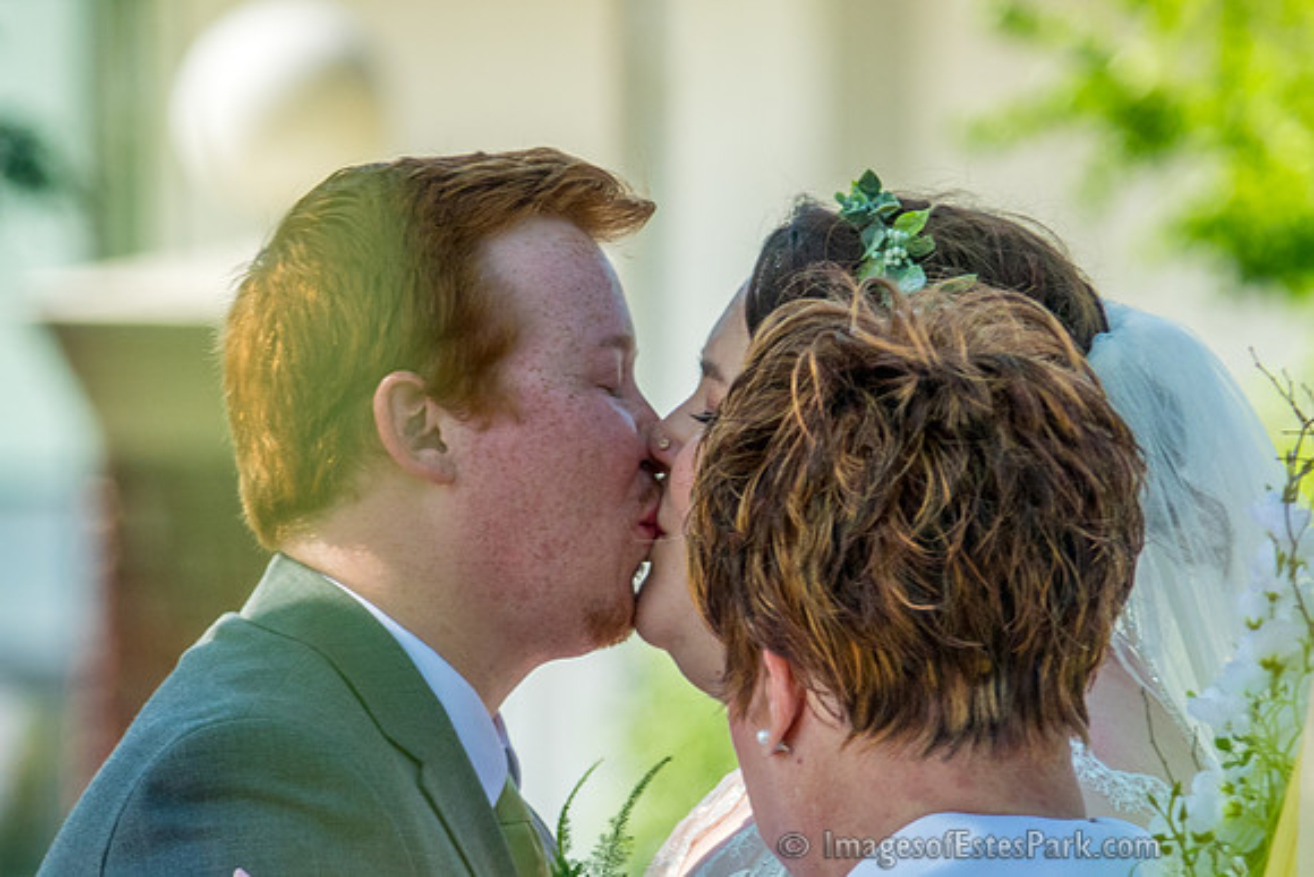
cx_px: 657
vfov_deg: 2.8
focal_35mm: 493
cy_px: 438
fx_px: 17998
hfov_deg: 4.2
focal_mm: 180.69
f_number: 4
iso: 100
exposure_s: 1/250
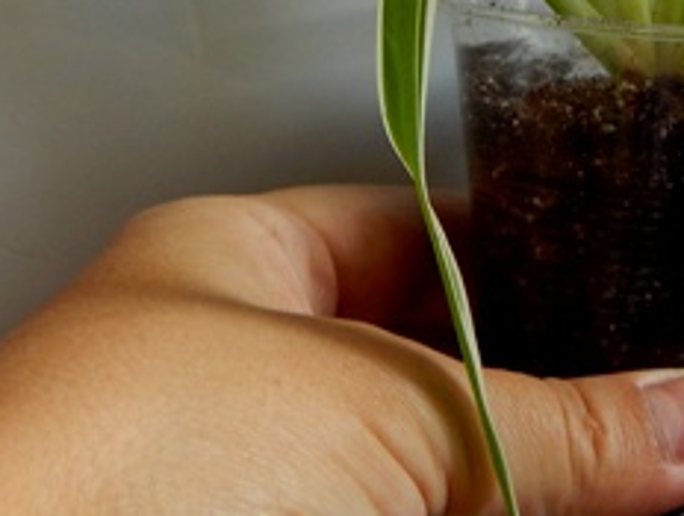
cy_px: -100
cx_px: 554
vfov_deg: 10.7
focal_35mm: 137
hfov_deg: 14.3
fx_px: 2713
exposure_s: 1/30
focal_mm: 8.6
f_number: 3.7
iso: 160
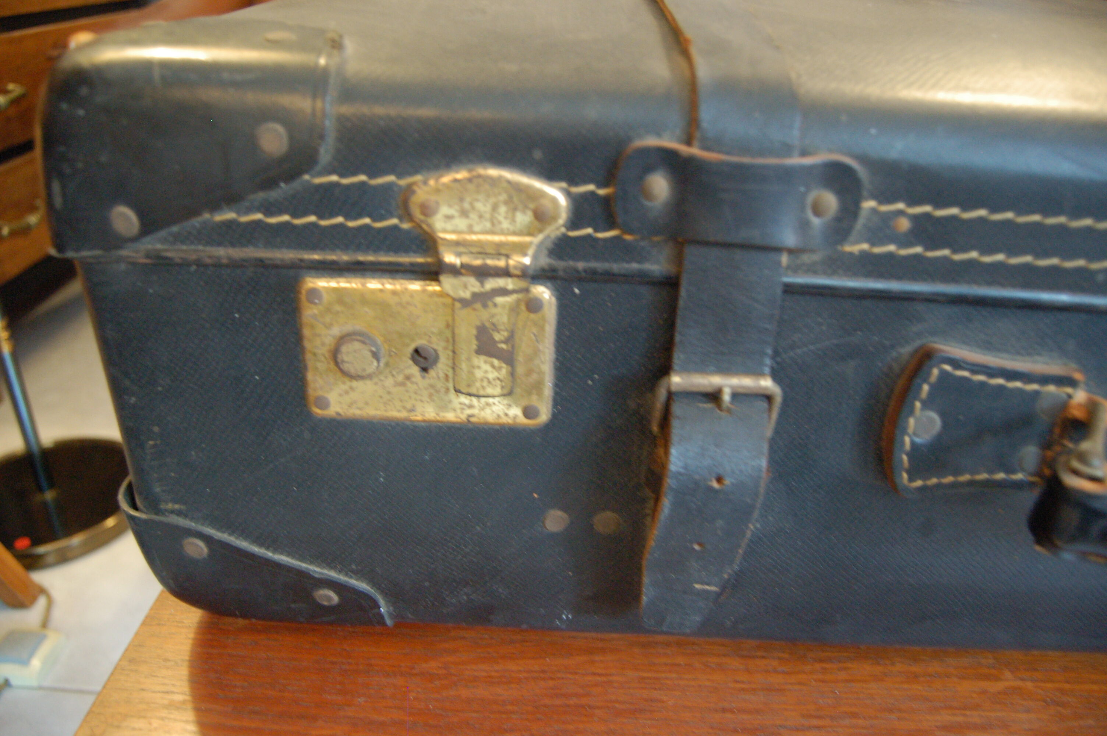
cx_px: 554
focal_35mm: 27
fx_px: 830
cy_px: 368
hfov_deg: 67.4
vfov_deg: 47.8
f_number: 3.5
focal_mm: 18
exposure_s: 1/15
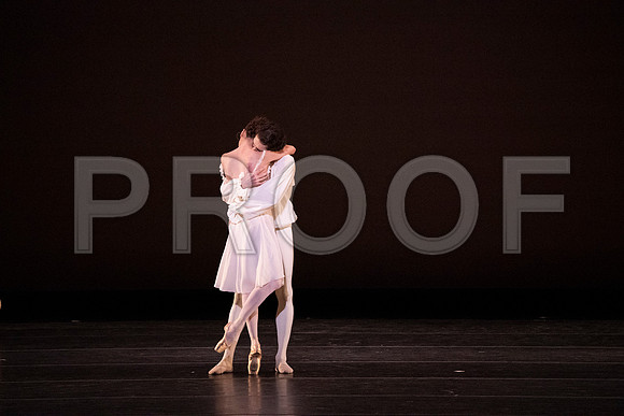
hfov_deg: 6.3
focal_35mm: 327
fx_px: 5669
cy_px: 208
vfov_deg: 4.2
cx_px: 312
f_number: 5.6
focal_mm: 327
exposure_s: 1/400
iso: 20000
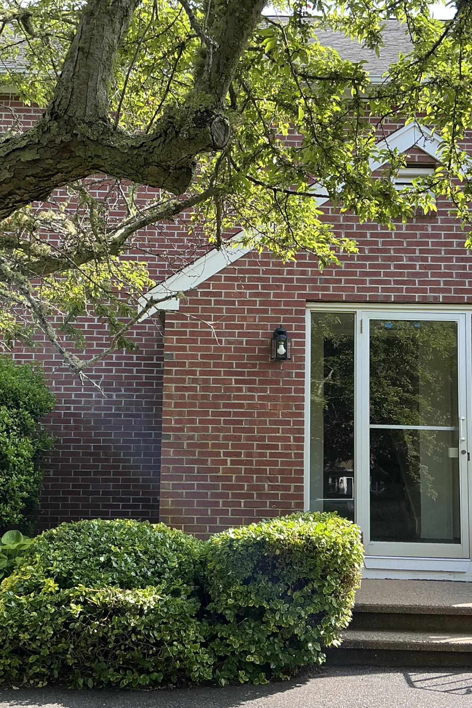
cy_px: 365
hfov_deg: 31.9
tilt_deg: +5.8
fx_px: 826
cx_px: 231
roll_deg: -0.3
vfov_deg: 46.4
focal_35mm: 42
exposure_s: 1/207
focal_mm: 3
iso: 20
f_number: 1.8
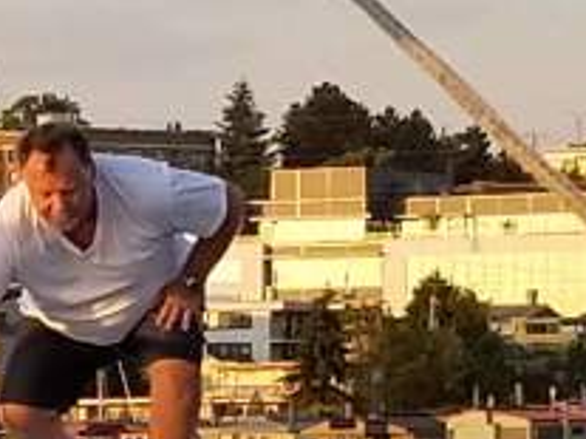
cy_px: 418
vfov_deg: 16.5
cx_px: -204
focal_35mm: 88
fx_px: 1489
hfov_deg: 20.2
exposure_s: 1/492
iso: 50
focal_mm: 4.25
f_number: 1.7
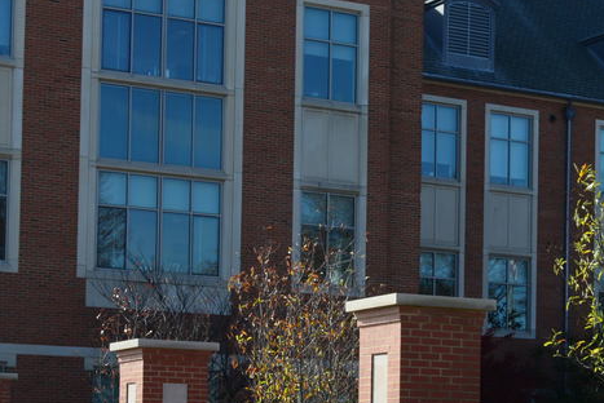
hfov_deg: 18.4
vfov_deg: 12.6
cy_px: 409
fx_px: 1800
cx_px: 638
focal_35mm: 107
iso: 160
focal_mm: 29
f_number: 11
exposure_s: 1/125
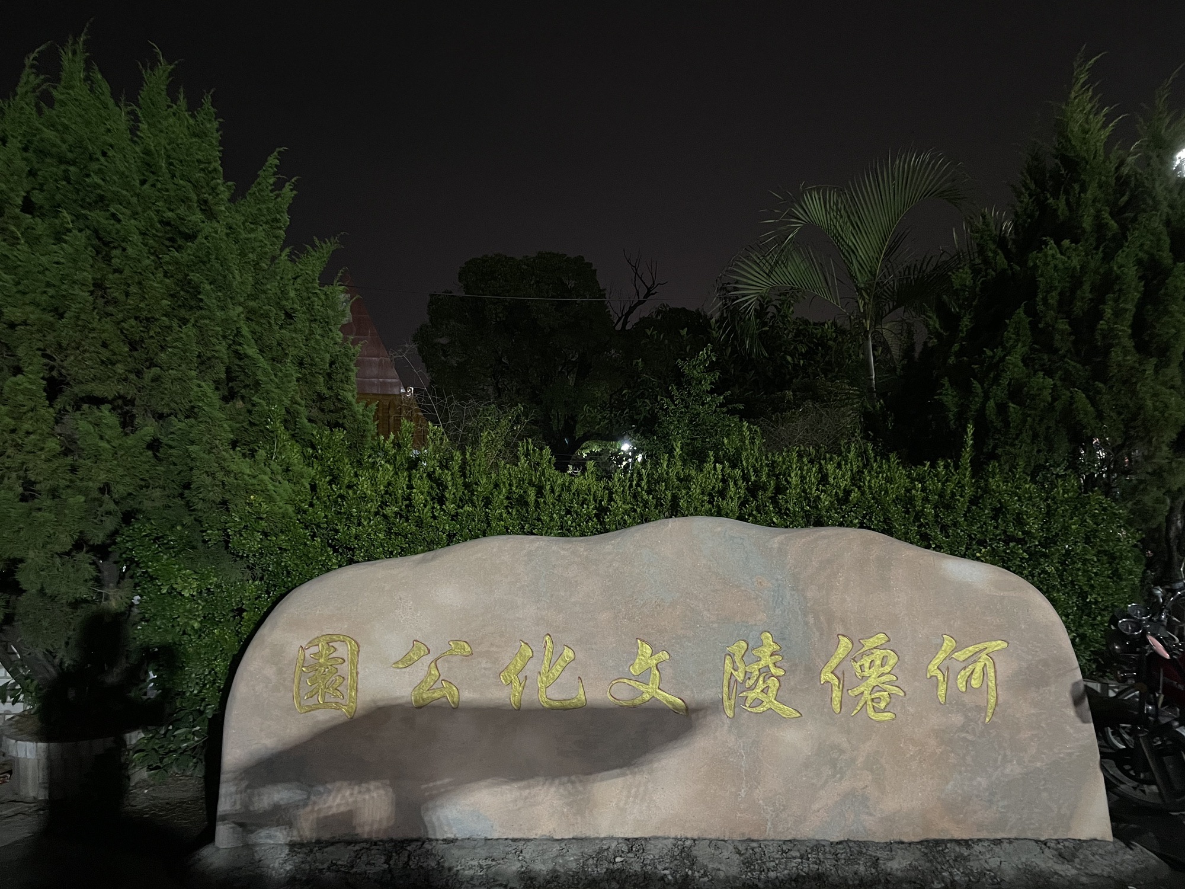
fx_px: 890
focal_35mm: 26
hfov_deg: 67.3
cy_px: 444
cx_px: 592
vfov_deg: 53.1
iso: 1000
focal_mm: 4.2
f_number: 1.6
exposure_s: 1/25
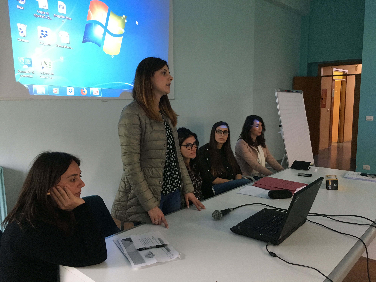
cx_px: 188
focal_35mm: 29
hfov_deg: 61.7
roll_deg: +0.7
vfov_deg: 48.2
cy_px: 141
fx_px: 315
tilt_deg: -7.4
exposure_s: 1/33
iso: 200
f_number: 2.2
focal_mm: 4.15
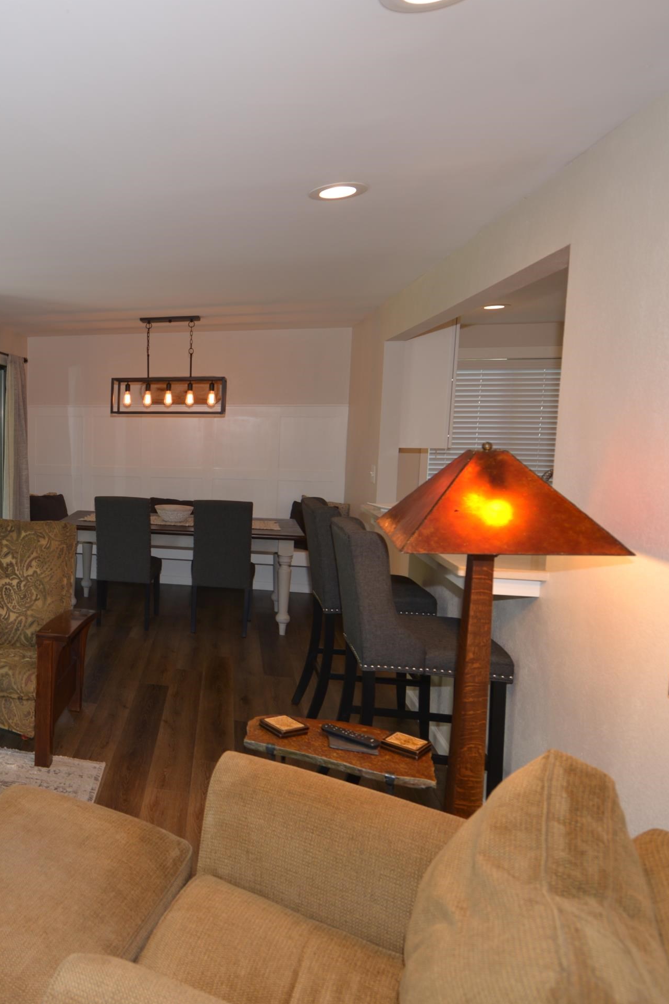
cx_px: 22
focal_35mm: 25
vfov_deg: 71.5
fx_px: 697
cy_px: 504
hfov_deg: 44.7
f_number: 4
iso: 220
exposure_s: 1/60
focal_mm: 16
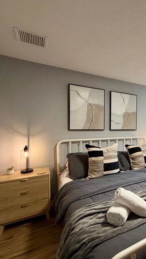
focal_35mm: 21
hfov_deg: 47.7
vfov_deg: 83.8
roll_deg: -0.6
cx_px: 134
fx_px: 145
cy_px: 132
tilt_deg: -2.6
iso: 250
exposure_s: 1/120
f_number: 2.2
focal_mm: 2.22
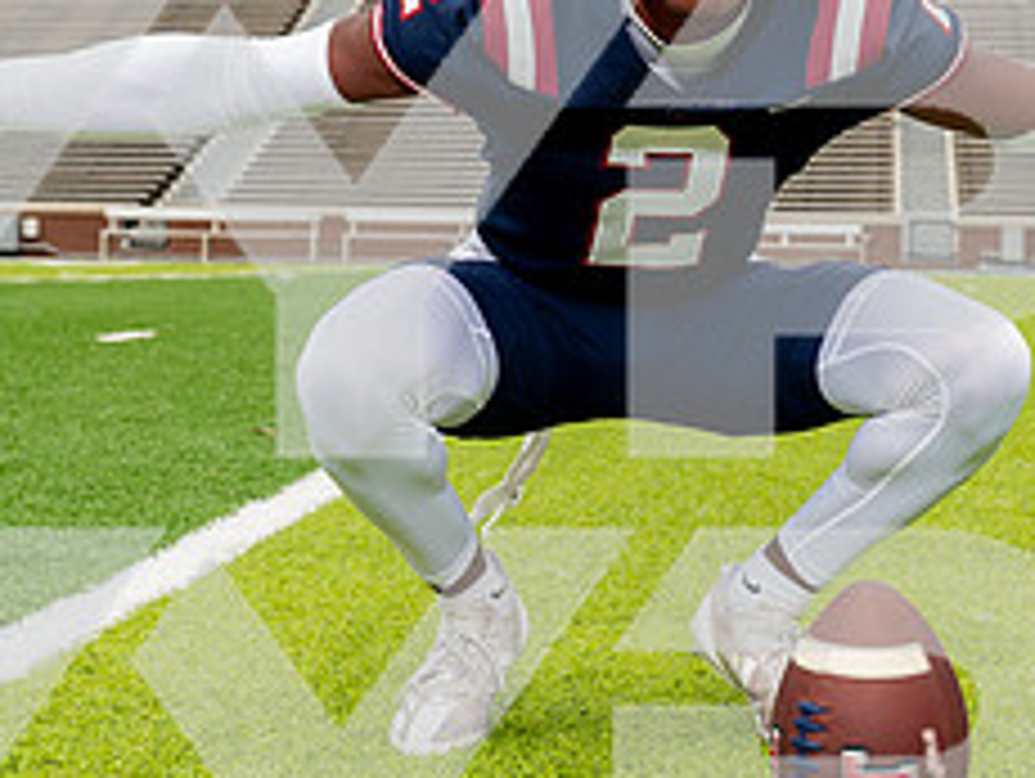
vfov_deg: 14.9
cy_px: 268
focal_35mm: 99
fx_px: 2963
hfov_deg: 19.8
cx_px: 608
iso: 100
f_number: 5.6
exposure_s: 1/400
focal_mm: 38
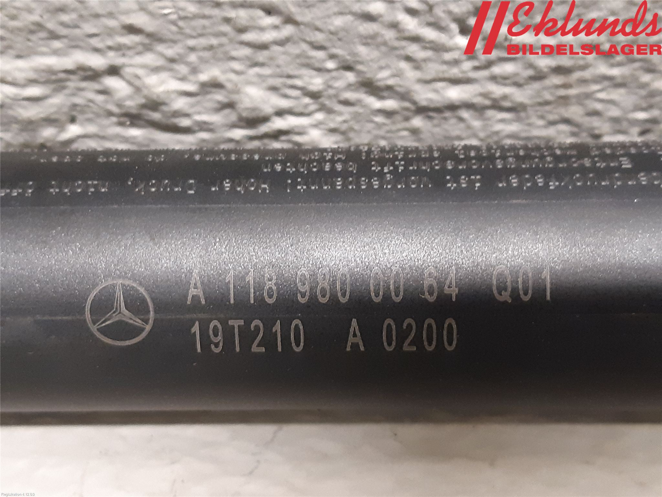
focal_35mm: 26
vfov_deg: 53.1
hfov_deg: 67.3
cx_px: 331
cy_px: 248
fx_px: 497
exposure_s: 1/25
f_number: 1.7
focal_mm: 3.93
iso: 320
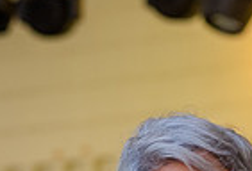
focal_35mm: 473
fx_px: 3333
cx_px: 325
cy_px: 315
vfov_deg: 2.9
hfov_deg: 4.3
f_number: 4
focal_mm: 105
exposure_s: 1/640
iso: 1600
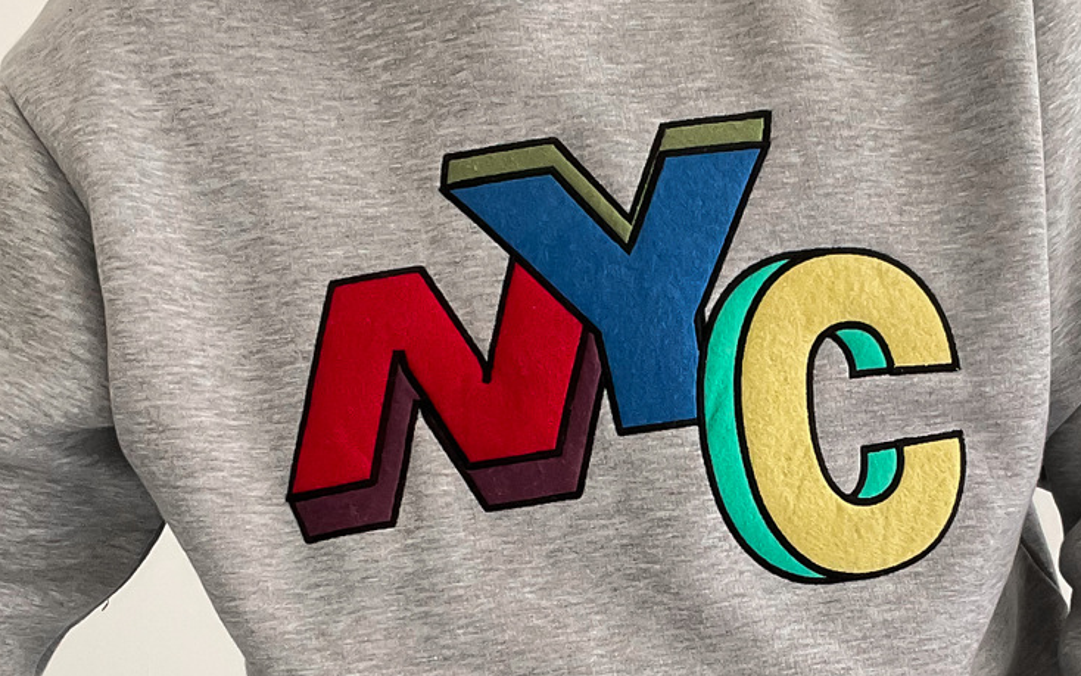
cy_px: 571
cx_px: 748
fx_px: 1974
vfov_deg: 19.2
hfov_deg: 30.3
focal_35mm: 67
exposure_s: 1/120
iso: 64
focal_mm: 3
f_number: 1.8
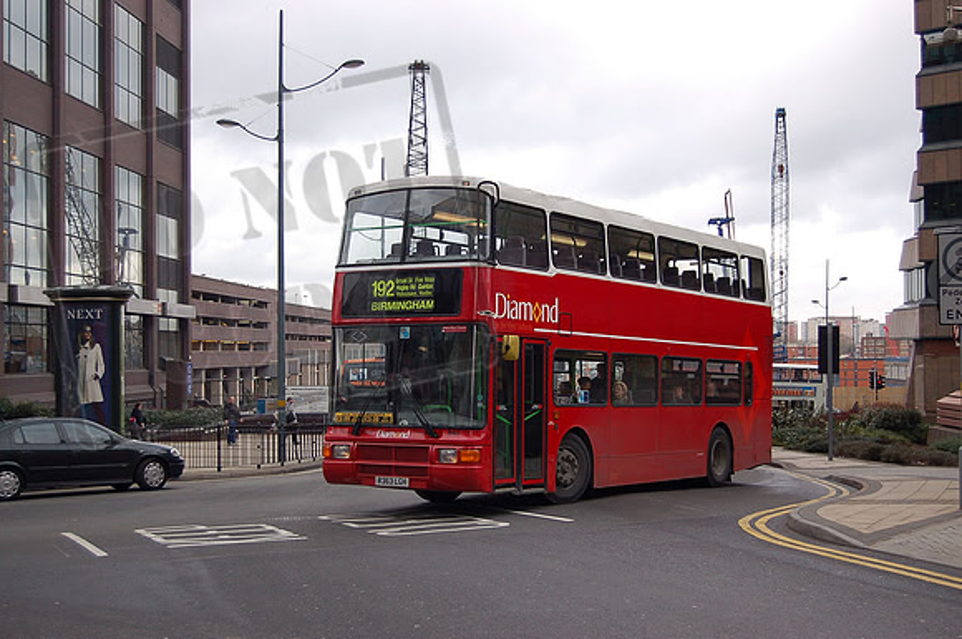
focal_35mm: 52
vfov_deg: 25.7
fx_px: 1401
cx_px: 481
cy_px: 320
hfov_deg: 37.9
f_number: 4.8
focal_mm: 35
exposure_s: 1/500
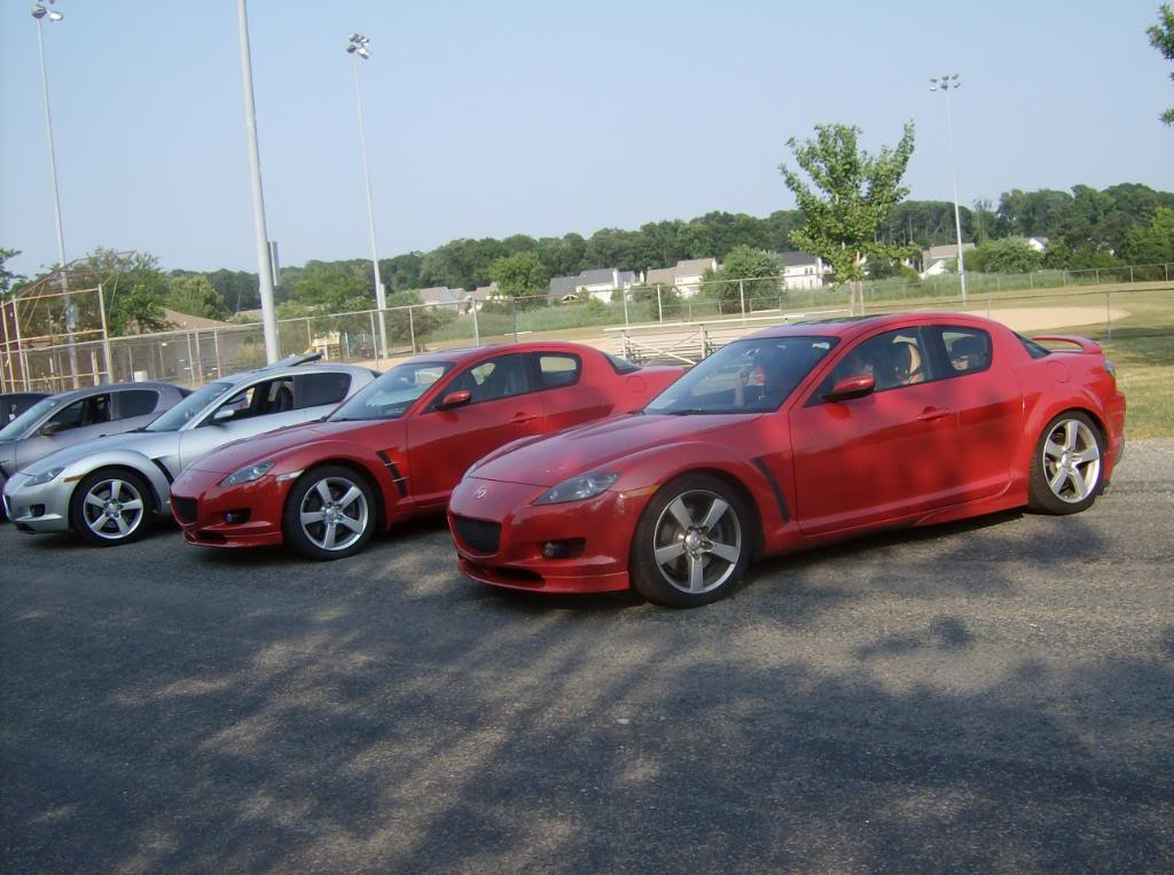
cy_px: 438
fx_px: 1218
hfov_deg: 51.5
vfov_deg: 39.5
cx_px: 587
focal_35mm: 36
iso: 100
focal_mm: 6
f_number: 4.7
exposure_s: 1/442
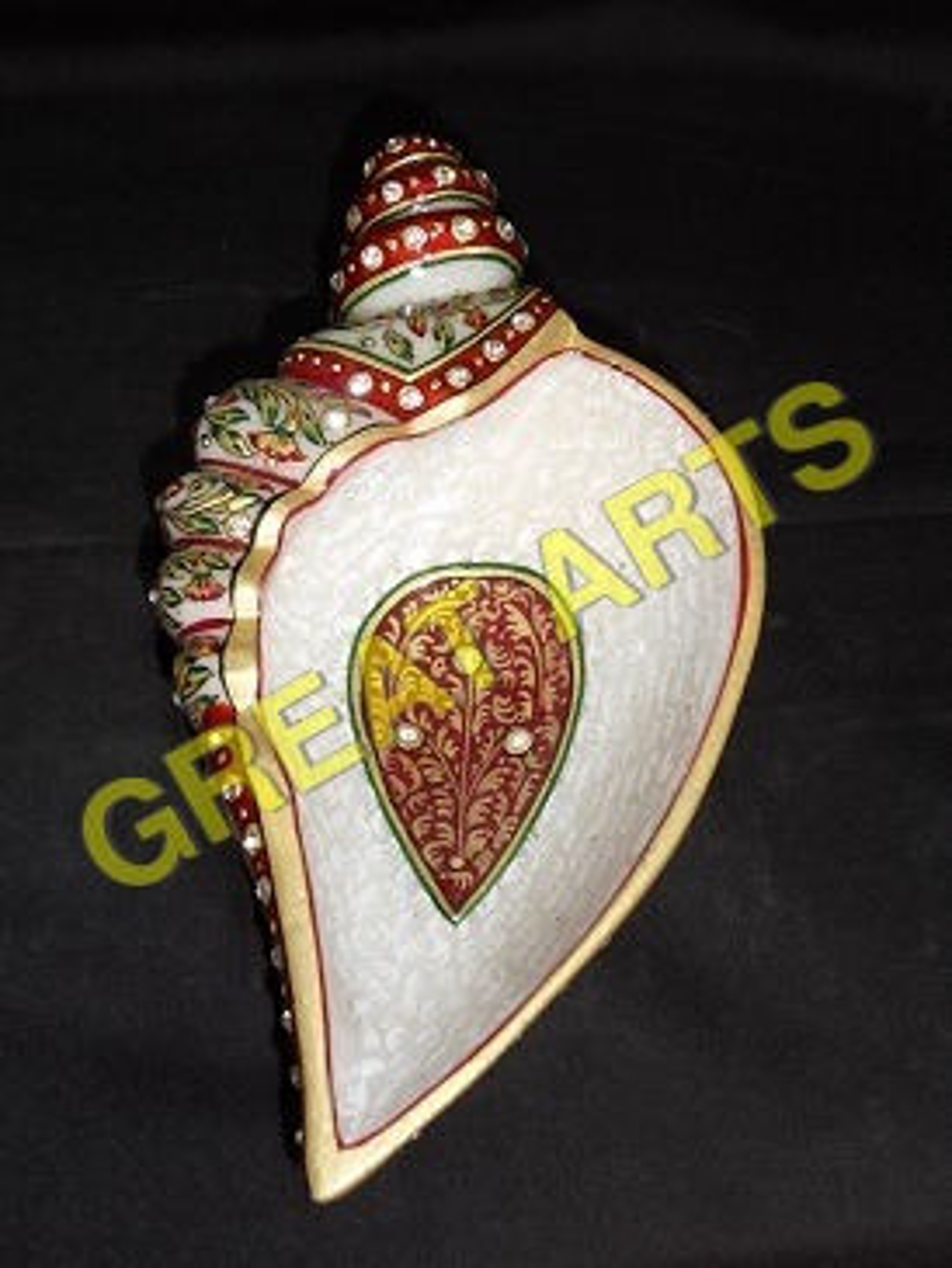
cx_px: 476
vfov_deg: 44.8
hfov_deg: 34.4
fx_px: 1539
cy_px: 634
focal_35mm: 42
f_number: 4.2
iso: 200
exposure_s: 1/45
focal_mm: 7.6
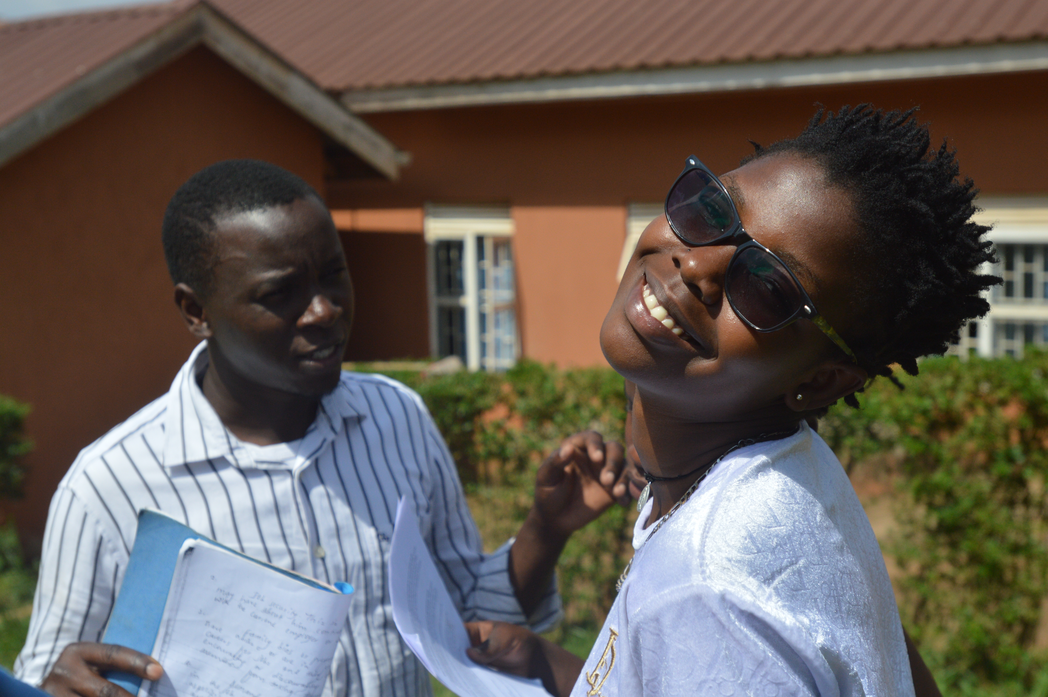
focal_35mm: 38
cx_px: 524
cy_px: 348
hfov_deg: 51.3
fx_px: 1091
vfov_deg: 35.4
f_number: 5
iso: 400
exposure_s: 1/4000
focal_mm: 25
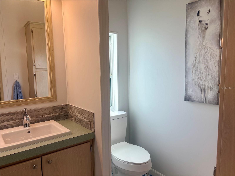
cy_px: 88
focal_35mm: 26
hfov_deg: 67.3
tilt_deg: -6.1
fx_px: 177
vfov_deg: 53.1
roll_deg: +1.6
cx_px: 118
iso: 40
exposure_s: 1/309
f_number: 1.6
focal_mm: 5.96
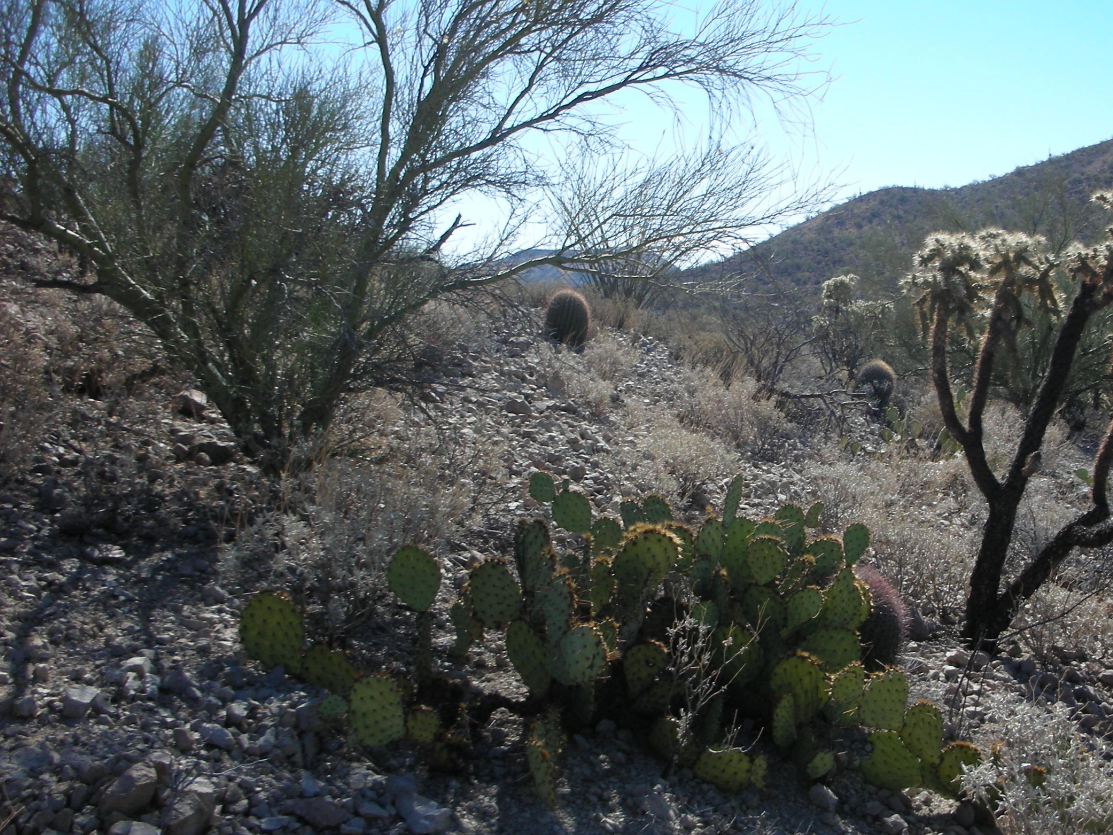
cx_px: 709
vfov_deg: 32.2
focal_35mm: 45
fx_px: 1447
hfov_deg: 41.7
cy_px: 409
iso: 50
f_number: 8.5
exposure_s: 1/87
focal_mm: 5.8
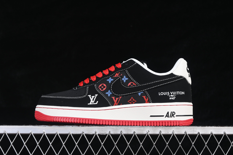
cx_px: 116
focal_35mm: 75
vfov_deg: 18.2
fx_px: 485
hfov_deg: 27.0
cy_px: 78
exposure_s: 1/60
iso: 160
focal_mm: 50
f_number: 6.3
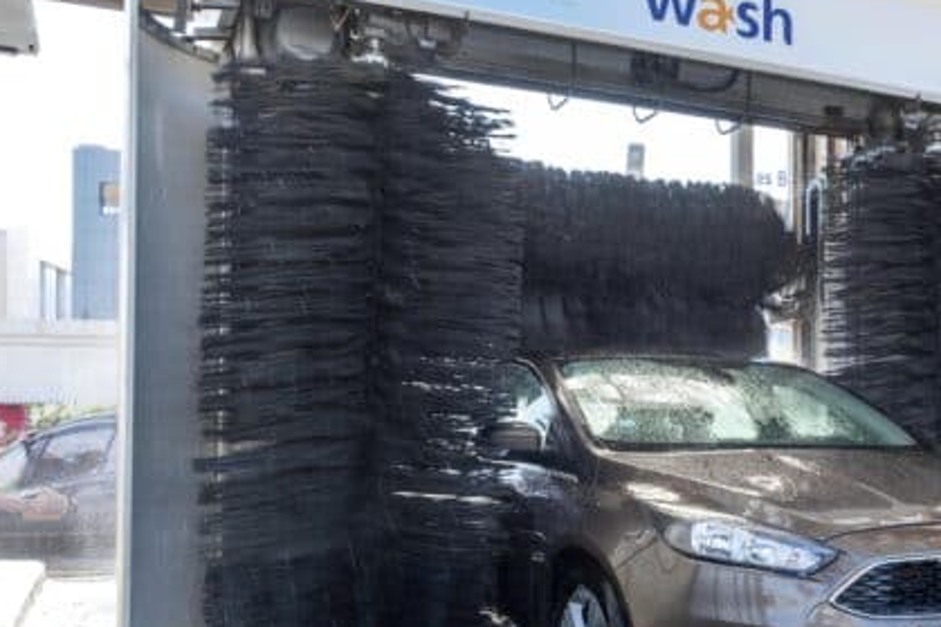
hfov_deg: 41.6
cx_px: 815
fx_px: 1150
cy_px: 405
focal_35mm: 44
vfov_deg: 30.3
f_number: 6.4
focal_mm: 16
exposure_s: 1/100
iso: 320
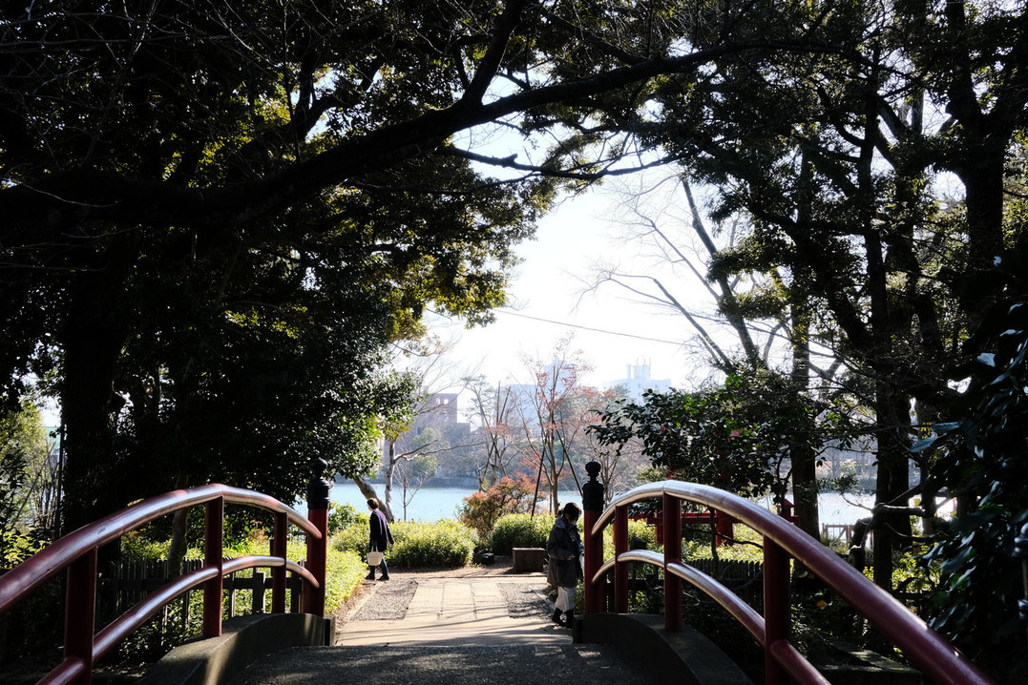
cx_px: 526
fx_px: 1114
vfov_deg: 34.2
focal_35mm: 39
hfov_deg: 49.5
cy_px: 346
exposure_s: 1/200
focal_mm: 23
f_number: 8
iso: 640
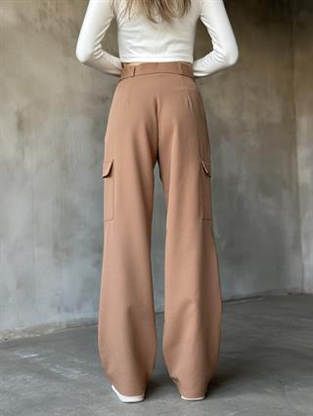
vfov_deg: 39.6
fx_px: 578
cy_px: 208
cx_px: 156
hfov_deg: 30.3
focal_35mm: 48
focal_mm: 6.86
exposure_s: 1/60
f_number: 1.78
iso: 200
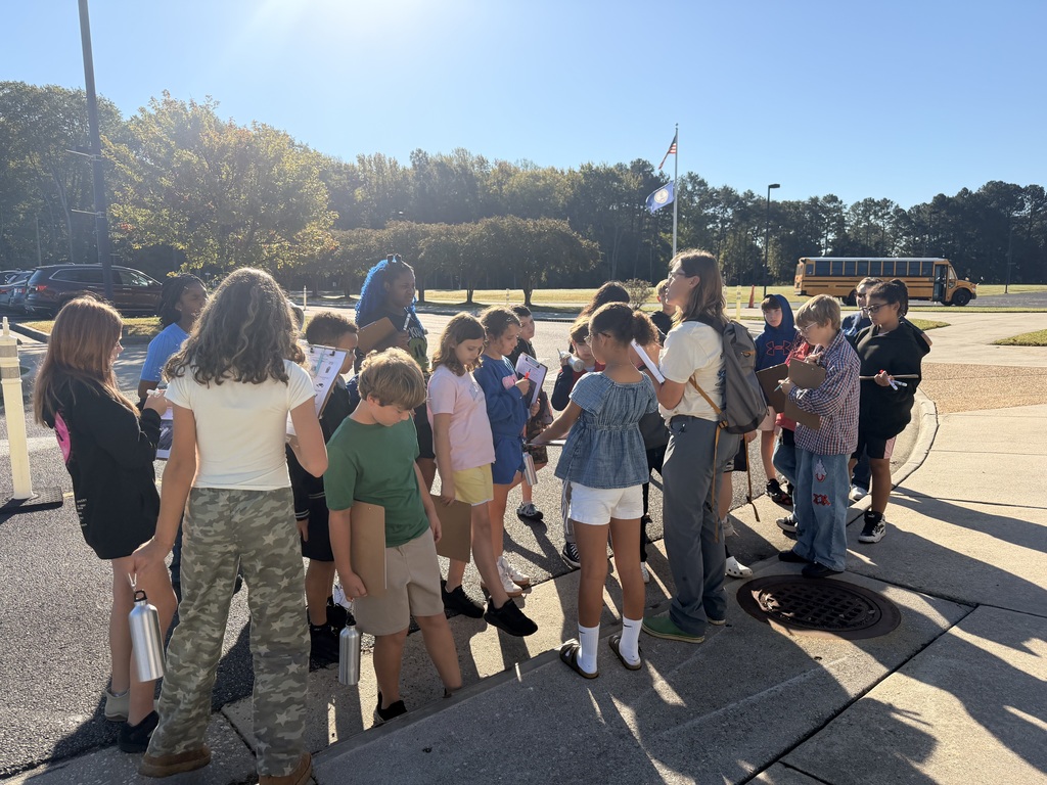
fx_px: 726
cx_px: 524
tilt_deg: -7.7
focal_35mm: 24
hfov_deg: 71.6
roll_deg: +0.8
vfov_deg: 56.8
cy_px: 392
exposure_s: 1/4975
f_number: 1.78
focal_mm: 6.76
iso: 125
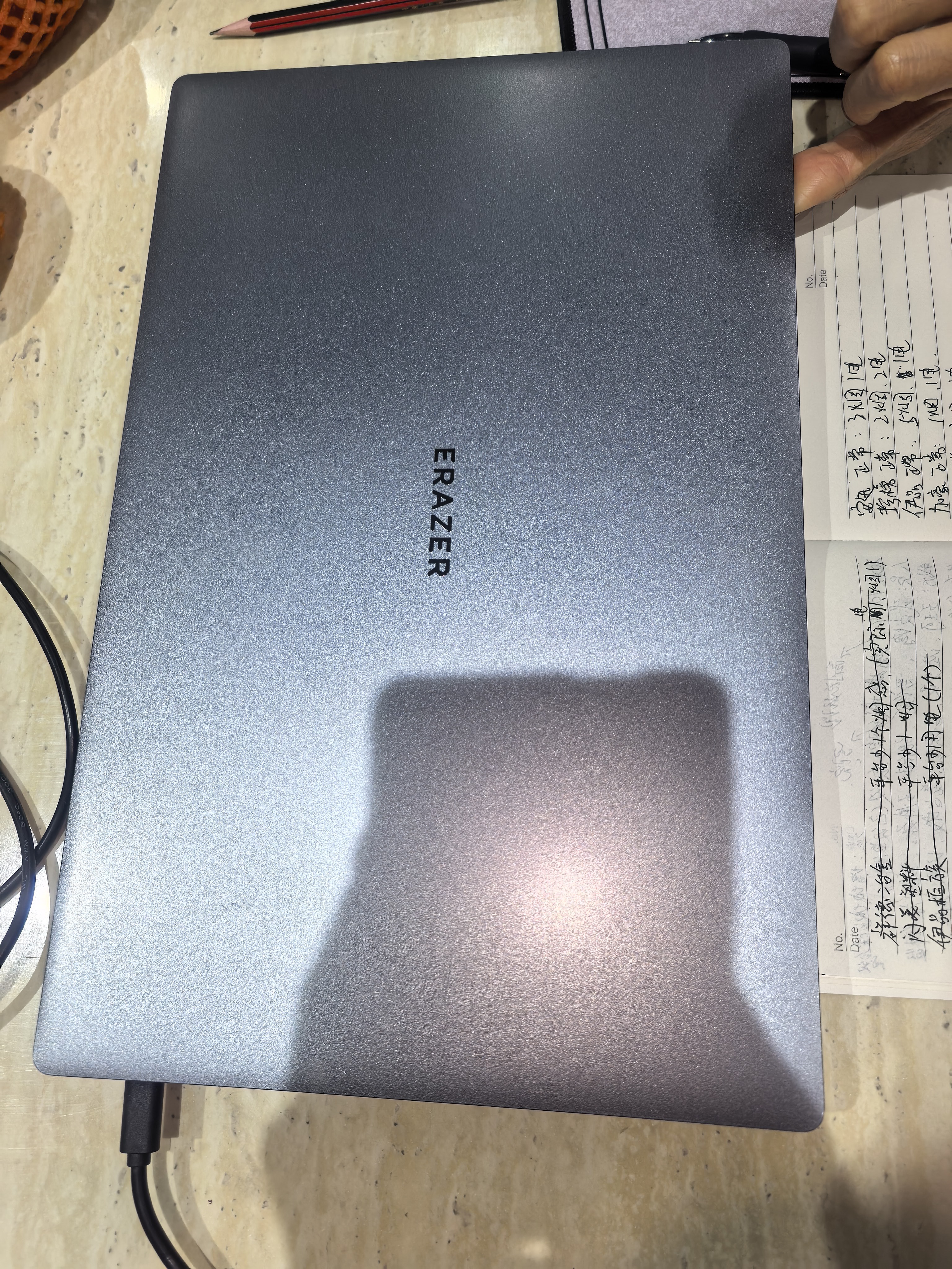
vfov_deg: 71.6
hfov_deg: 56.8
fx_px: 880
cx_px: 476
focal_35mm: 24
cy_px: 634
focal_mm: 5.34
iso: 50
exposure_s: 1/102
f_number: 1.6
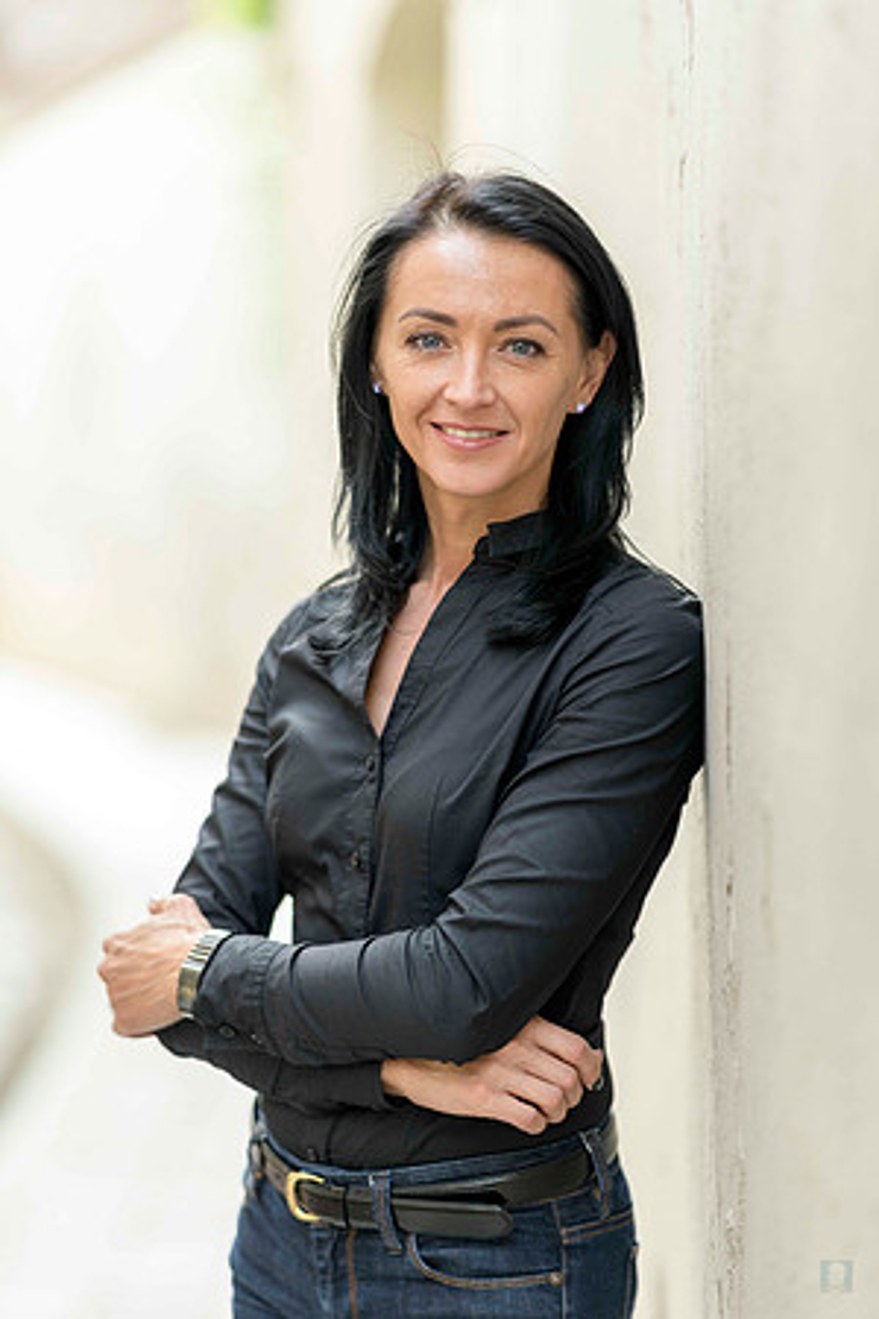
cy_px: 660
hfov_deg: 13.0
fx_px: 3845
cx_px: 440
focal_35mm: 105
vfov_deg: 19.5
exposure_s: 1/250
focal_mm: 105
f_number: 2
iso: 140
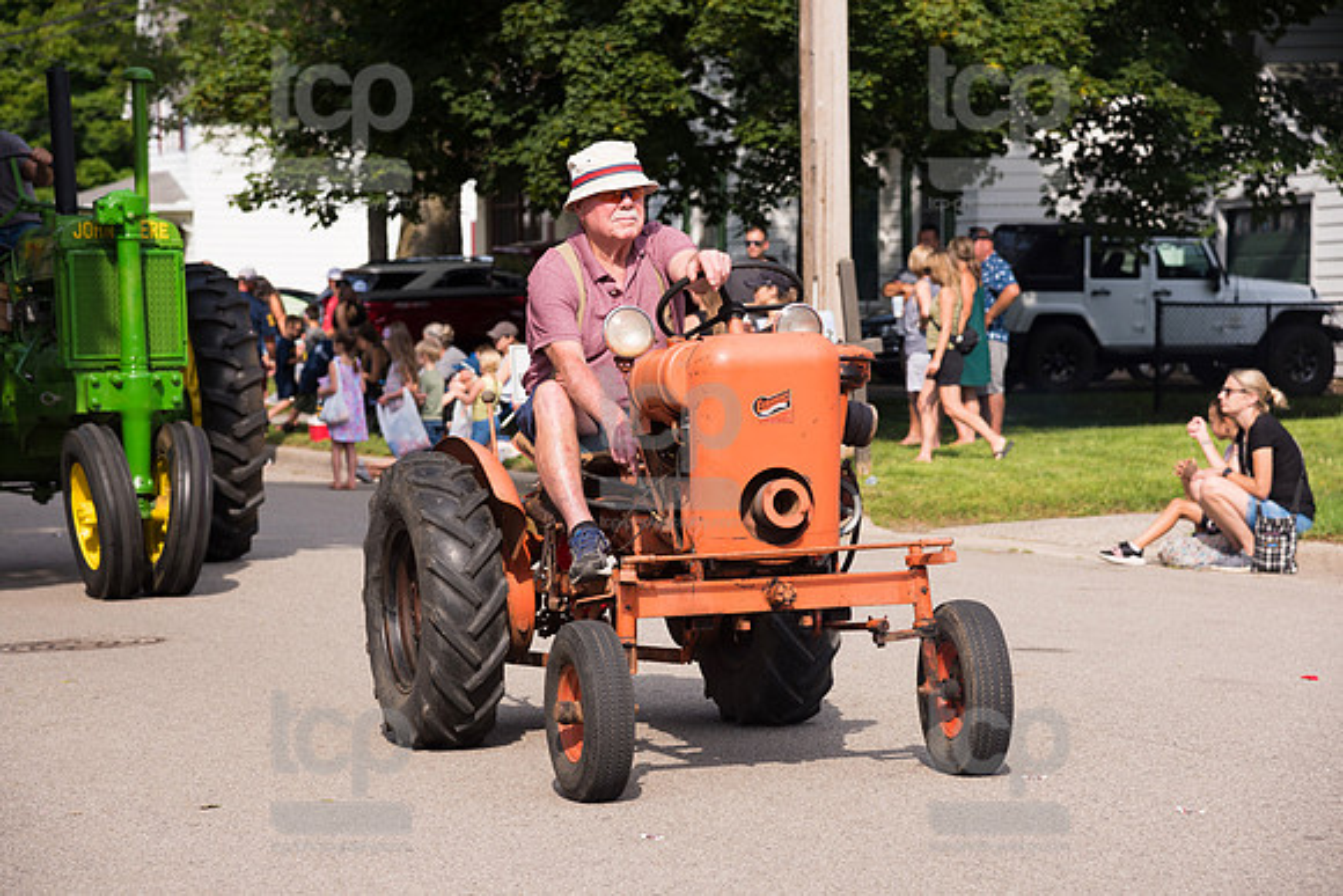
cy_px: 448
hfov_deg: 19.5
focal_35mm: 105
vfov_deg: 13.0
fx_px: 3918
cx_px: 672
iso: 160
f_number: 6.3
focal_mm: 105
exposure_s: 1/500
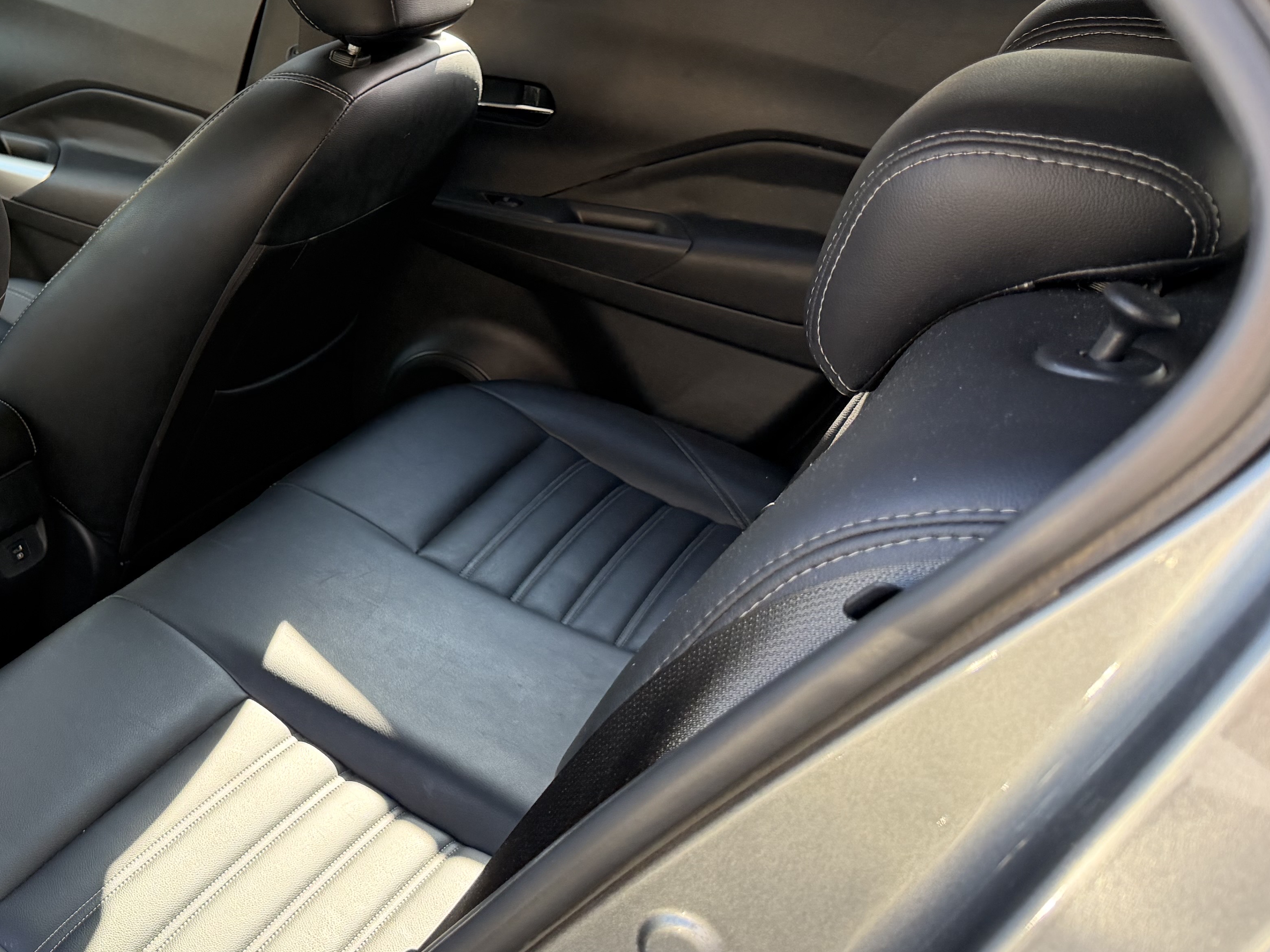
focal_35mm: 44
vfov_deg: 32.7
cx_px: 172
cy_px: 361
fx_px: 1614
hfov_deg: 40.3
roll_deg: -2.2
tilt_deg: -23.4
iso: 160
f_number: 1.78
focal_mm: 6.76
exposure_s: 1/220
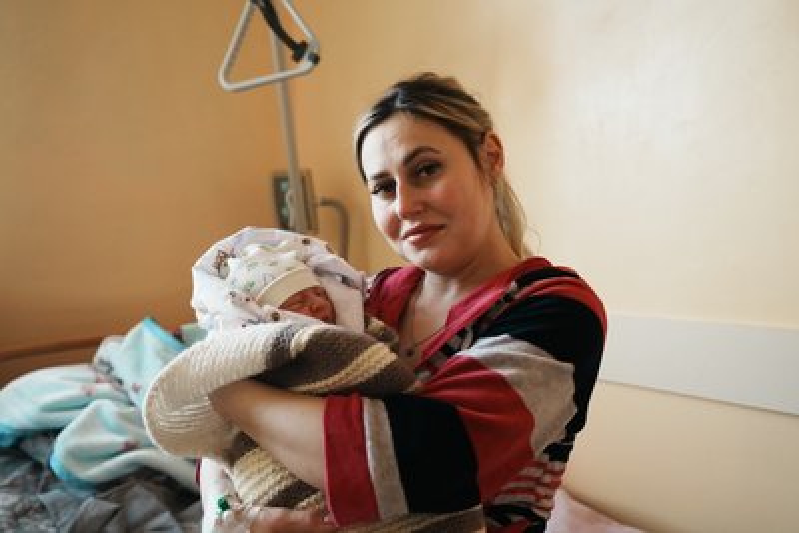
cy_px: 266
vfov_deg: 37.9
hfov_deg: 54.4
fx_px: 777
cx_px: 400
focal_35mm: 35
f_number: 3.2
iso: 2500
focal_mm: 35
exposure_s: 1/160
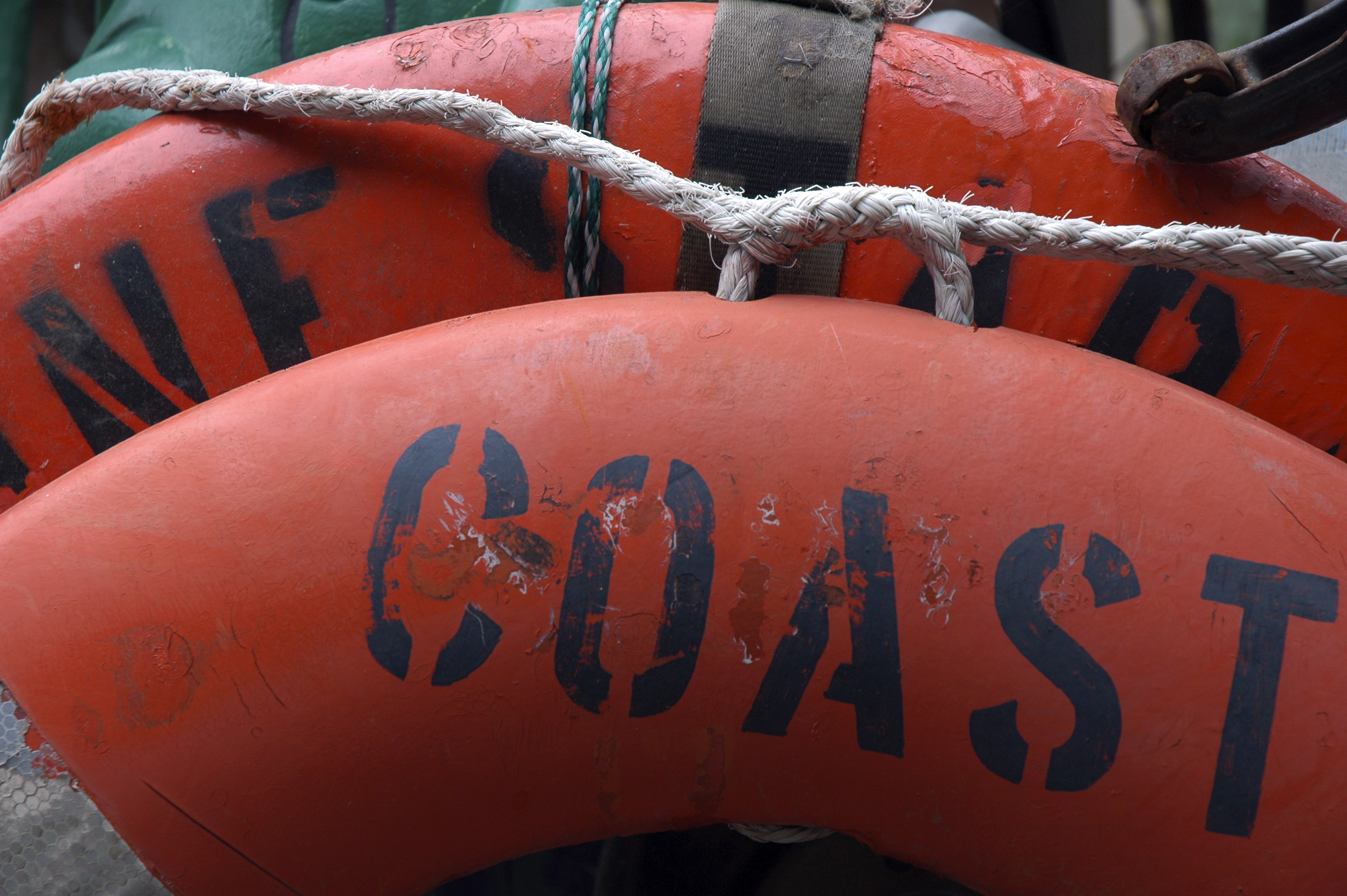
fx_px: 3925
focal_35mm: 105
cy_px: 448
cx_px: 674
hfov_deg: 19.5
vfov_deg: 13.0
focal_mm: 70
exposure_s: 1/160
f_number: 6.3
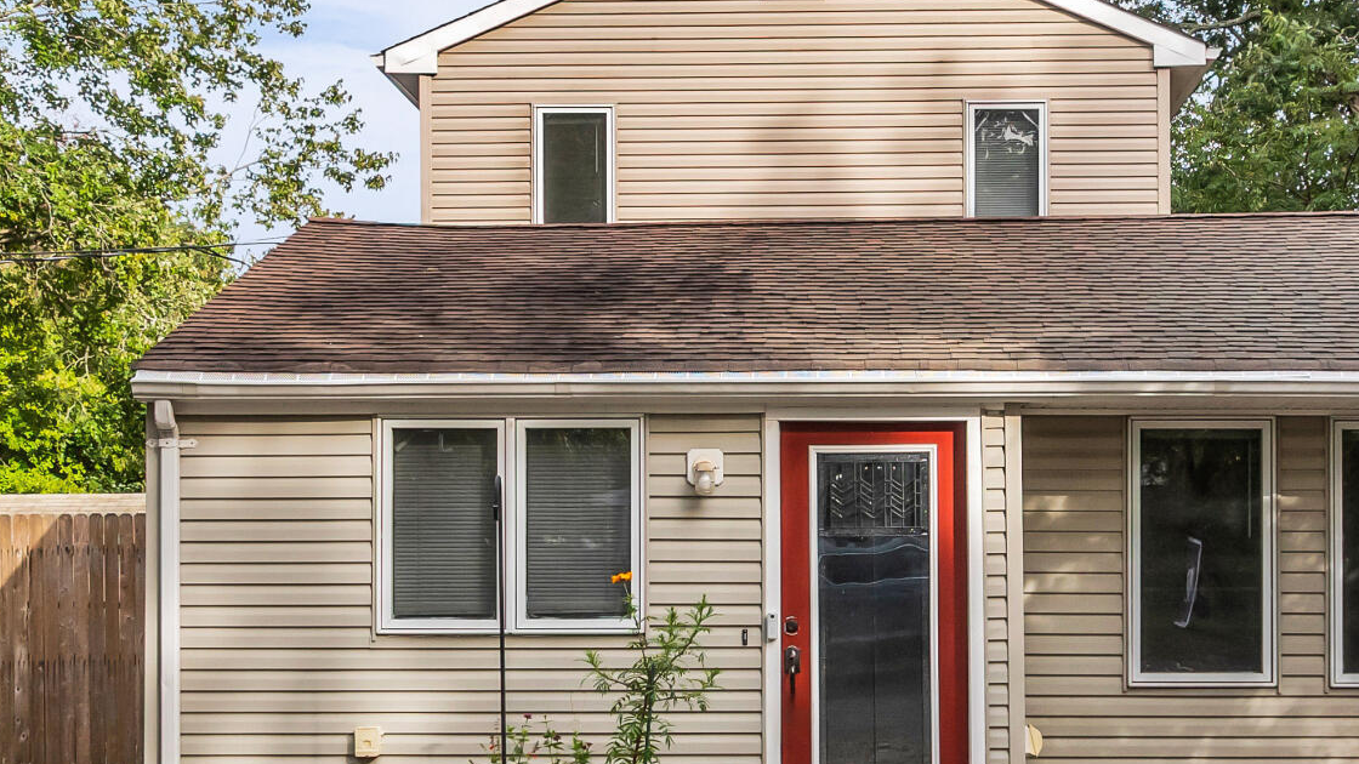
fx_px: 2522
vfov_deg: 17.2
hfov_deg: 30.1
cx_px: 802
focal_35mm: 70
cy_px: 523
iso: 190
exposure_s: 1/160
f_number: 2.8
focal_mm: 12.29
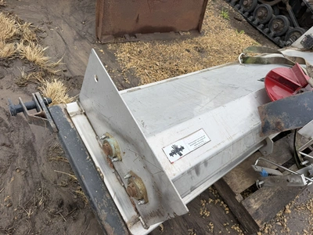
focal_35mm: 24
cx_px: 156
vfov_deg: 56.8
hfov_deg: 71.6
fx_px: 217
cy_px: 118
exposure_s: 1/607
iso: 80
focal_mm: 6.76
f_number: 1.78
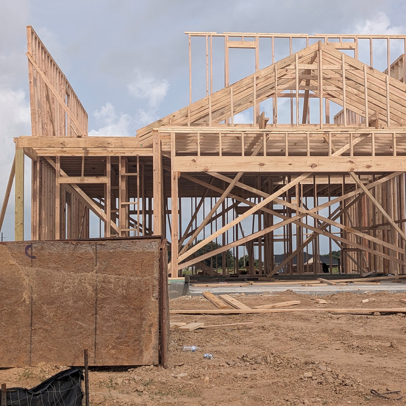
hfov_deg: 29.3
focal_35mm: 58
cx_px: 271
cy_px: 203
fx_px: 770
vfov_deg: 29.6
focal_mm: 6.9
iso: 22
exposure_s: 1/1385
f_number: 1.68
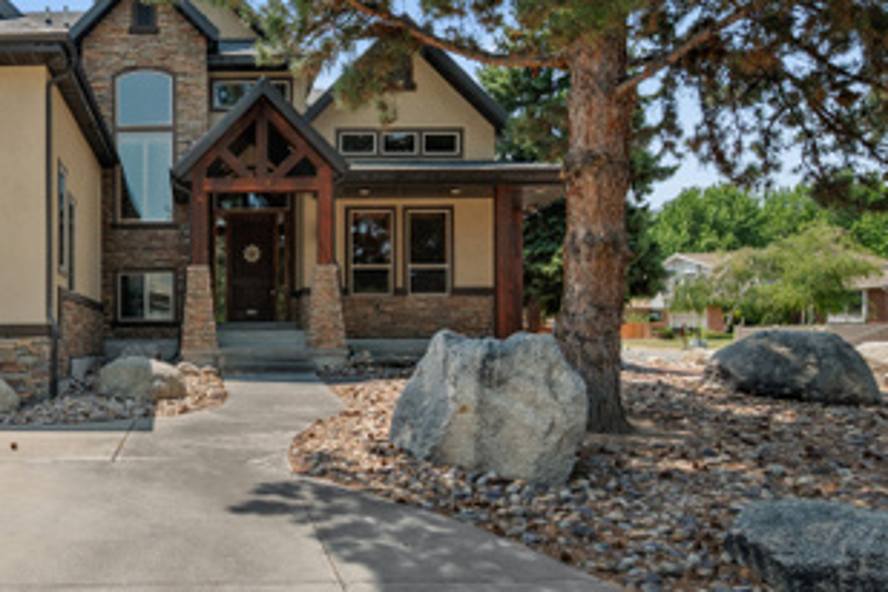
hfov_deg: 59.5
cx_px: 201
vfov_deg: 44.9
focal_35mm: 29
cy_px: 330
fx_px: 715
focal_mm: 14
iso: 500
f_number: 7.1
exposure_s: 1/1250
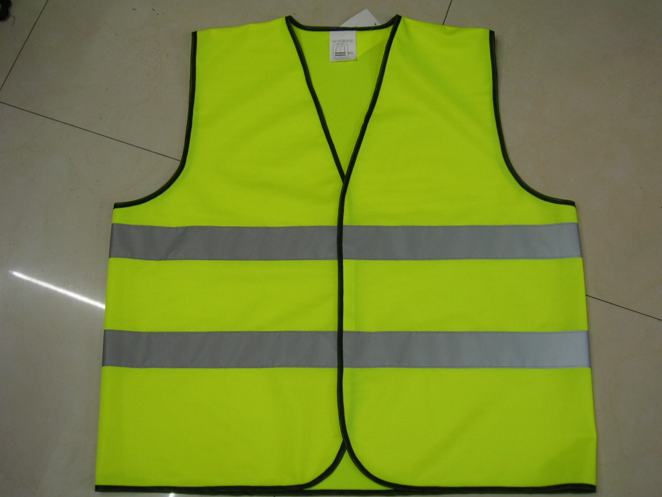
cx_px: 331
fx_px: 803
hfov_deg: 44.8
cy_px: 248
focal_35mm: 42
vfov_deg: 34.3
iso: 50
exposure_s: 1/6.6
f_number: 3.1
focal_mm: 7
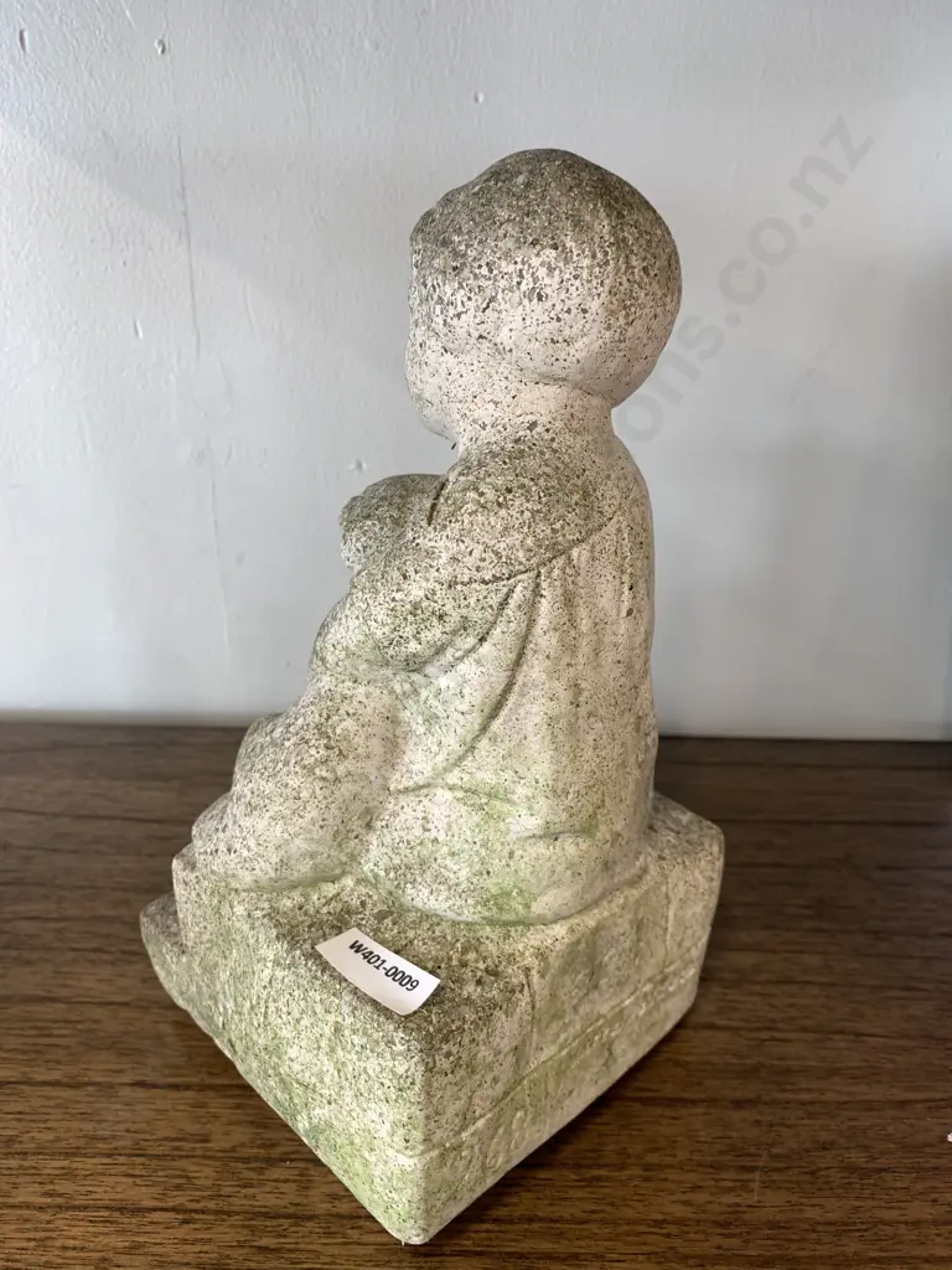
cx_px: 476
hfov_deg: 53.1
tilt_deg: -20.9
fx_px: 953
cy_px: 635
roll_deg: -0.2
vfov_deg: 67.3
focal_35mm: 26
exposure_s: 1/50
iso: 50
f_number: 1.8
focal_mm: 4.25
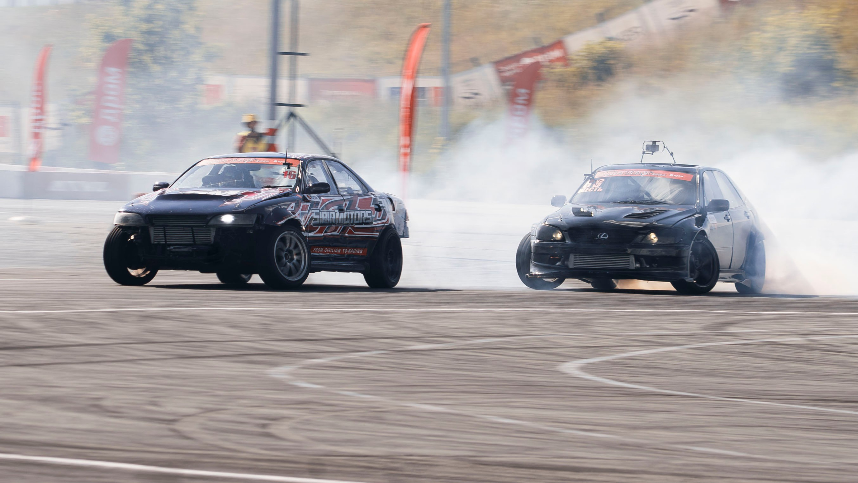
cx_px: 441
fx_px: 7276
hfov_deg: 6.7
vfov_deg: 3.8
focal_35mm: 320
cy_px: 242
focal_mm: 140
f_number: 10
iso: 100
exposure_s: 1/125
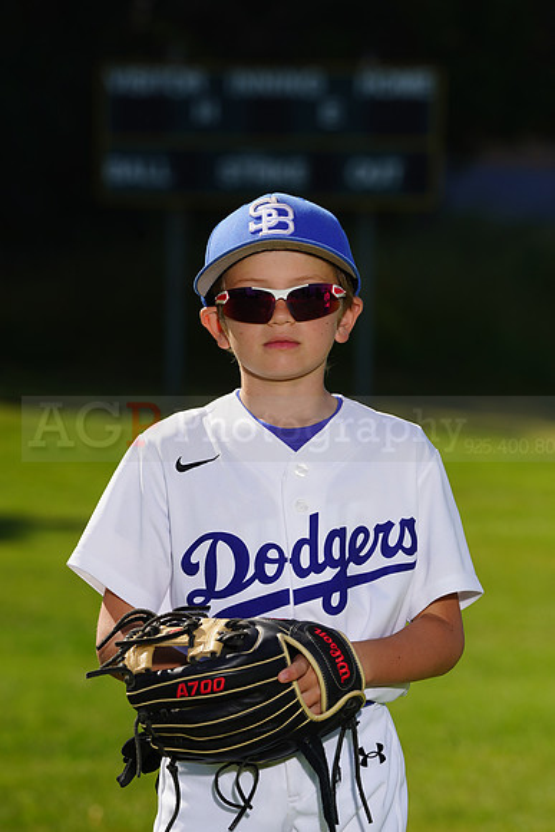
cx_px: 278
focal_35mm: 235
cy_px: 416
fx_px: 5431
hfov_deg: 5.9
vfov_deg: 8.8
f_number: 9
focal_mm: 235
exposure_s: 1/250
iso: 100
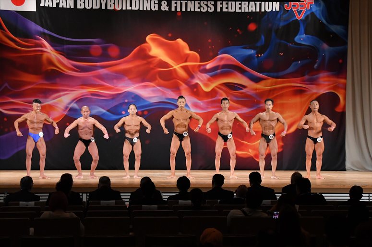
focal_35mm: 93
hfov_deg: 21.9
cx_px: 186
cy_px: 124
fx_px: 961
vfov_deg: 14.7
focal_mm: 62
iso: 4000
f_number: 5.6
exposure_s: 1/400
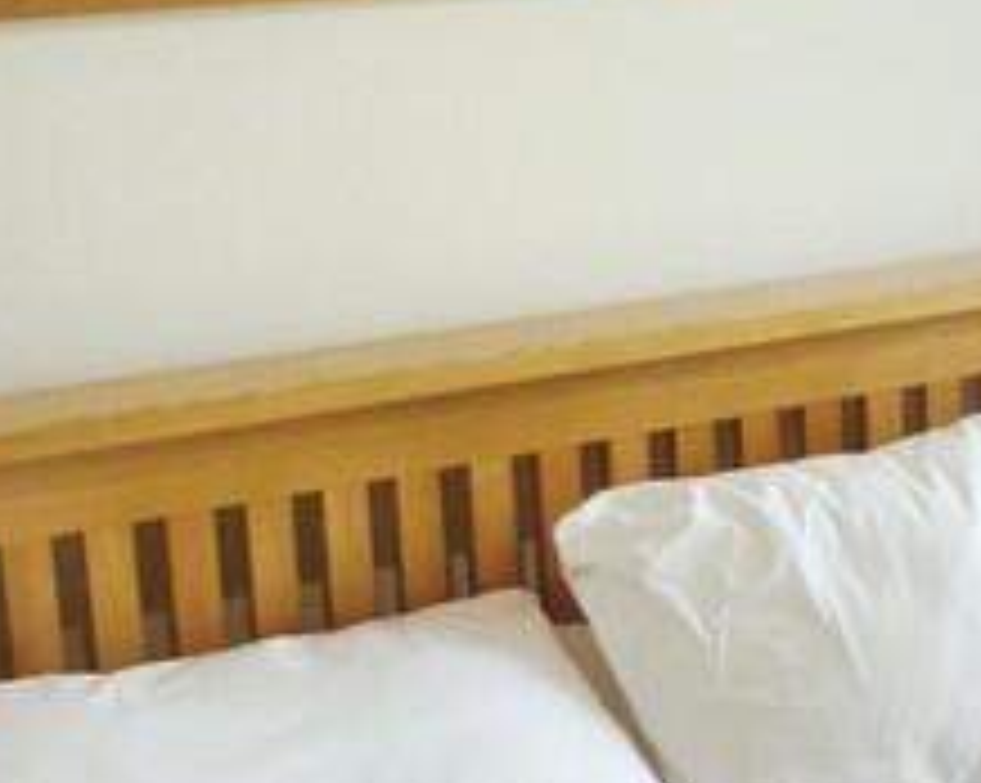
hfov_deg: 16.8
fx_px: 3191
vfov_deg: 13.9
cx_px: 1166
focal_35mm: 110
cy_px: 670
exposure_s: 1/60
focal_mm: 4.3
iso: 100
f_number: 3.3
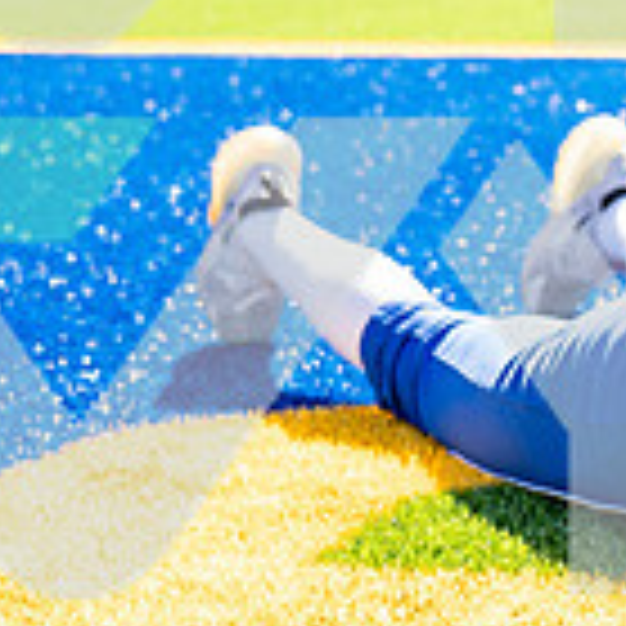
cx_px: 833
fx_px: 2476
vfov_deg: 14.4
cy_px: 358
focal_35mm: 121
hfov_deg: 13.8
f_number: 4
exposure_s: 1/250
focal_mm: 34
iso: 100
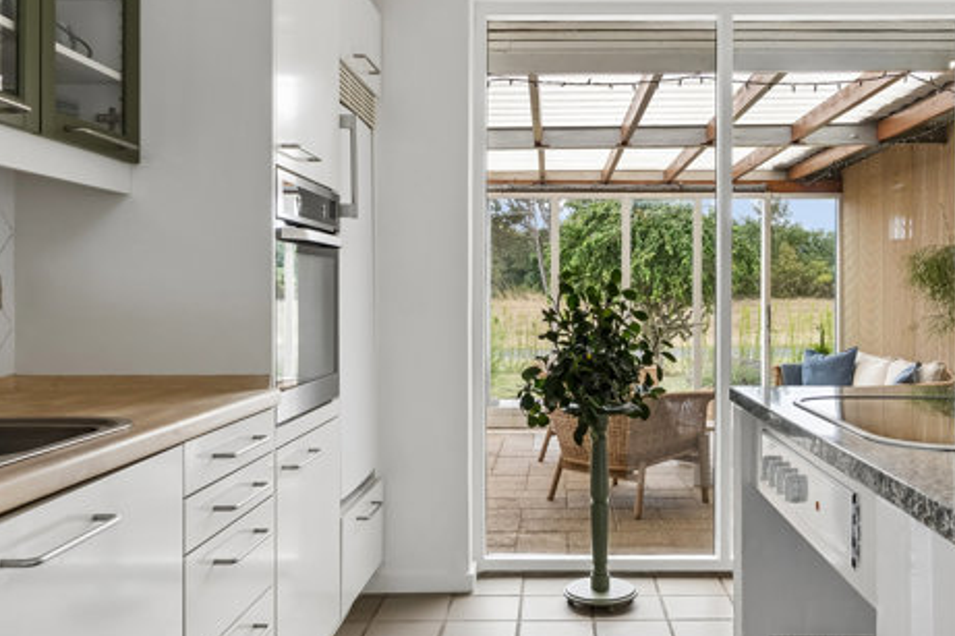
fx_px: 898
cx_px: 580
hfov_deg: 55.5
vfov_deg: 38.9
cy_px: 274
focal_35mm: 34
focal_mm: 13
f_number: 8
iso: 200
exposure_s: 1/40
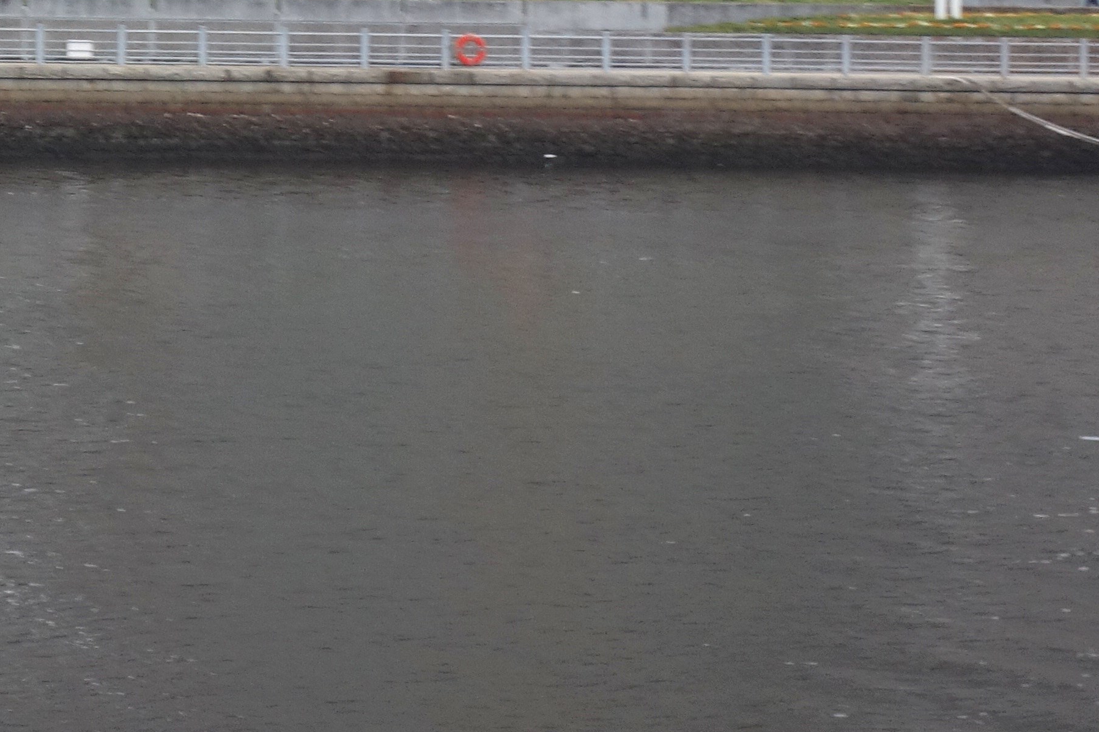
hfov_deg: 10.0
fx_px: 6227
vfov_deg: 6.7
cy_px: -318
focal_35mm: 204
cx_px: -177
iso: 320
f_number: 4
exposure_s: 1/80
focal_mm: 25.02
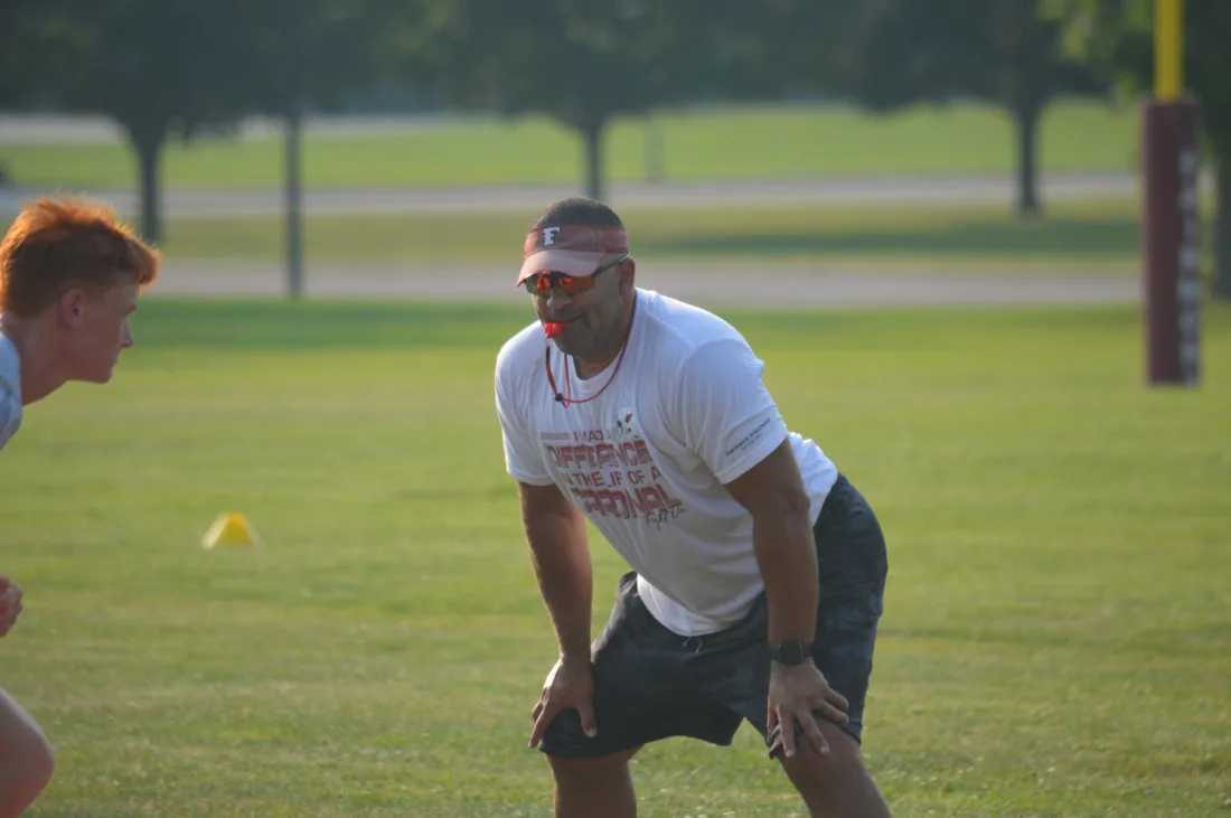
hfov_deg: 5.3
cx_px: 616
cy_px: 409
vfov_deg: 3.5
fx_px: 13322
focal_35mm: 390
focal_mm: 260
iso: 400
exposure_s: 1/1000
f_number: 5.6
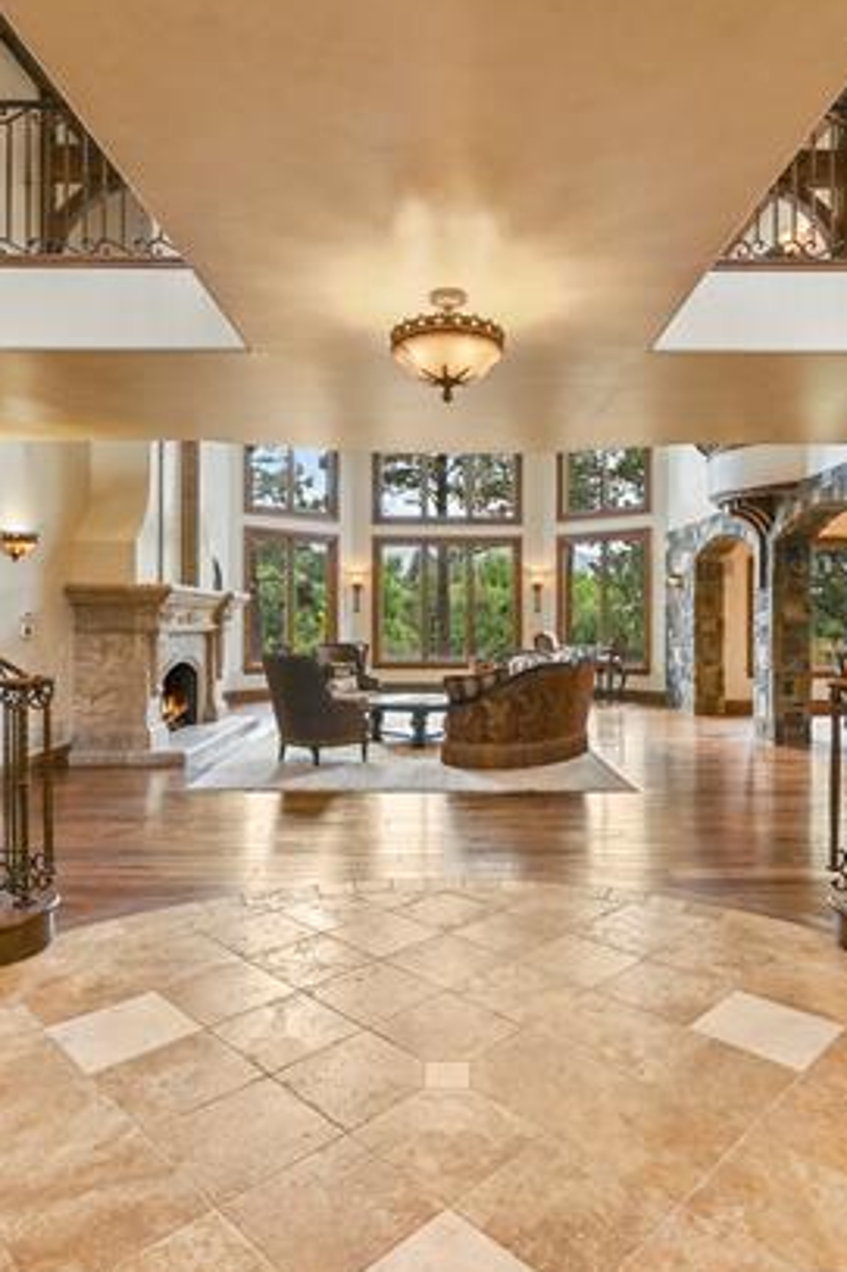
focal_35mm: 22
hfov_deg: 57.2
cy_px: 627
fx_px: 777
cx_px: 444
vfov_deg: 78.6
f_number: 8
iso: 400
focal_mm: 14
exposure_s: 1/13
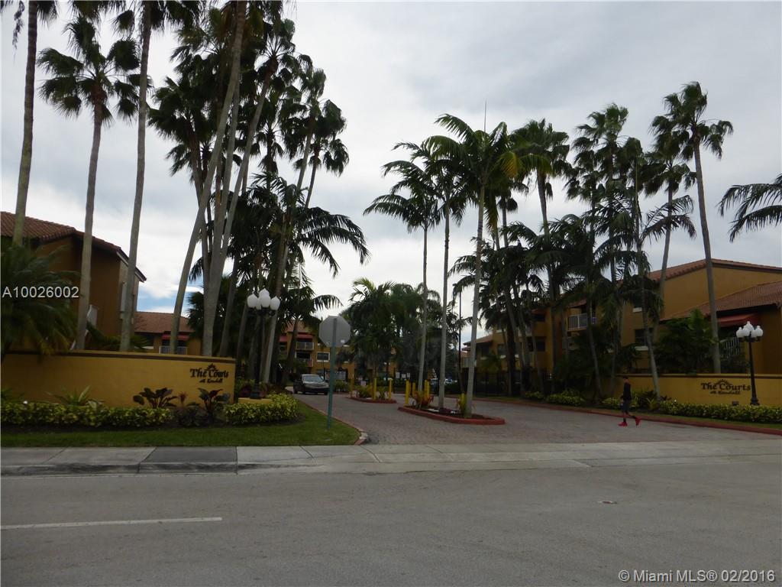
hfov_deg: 71.6
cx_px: 391
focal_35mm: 24
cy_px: 294
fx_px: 542
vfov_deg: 56.8
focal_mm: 4.3
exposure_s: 1/1000
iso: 100
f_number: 4
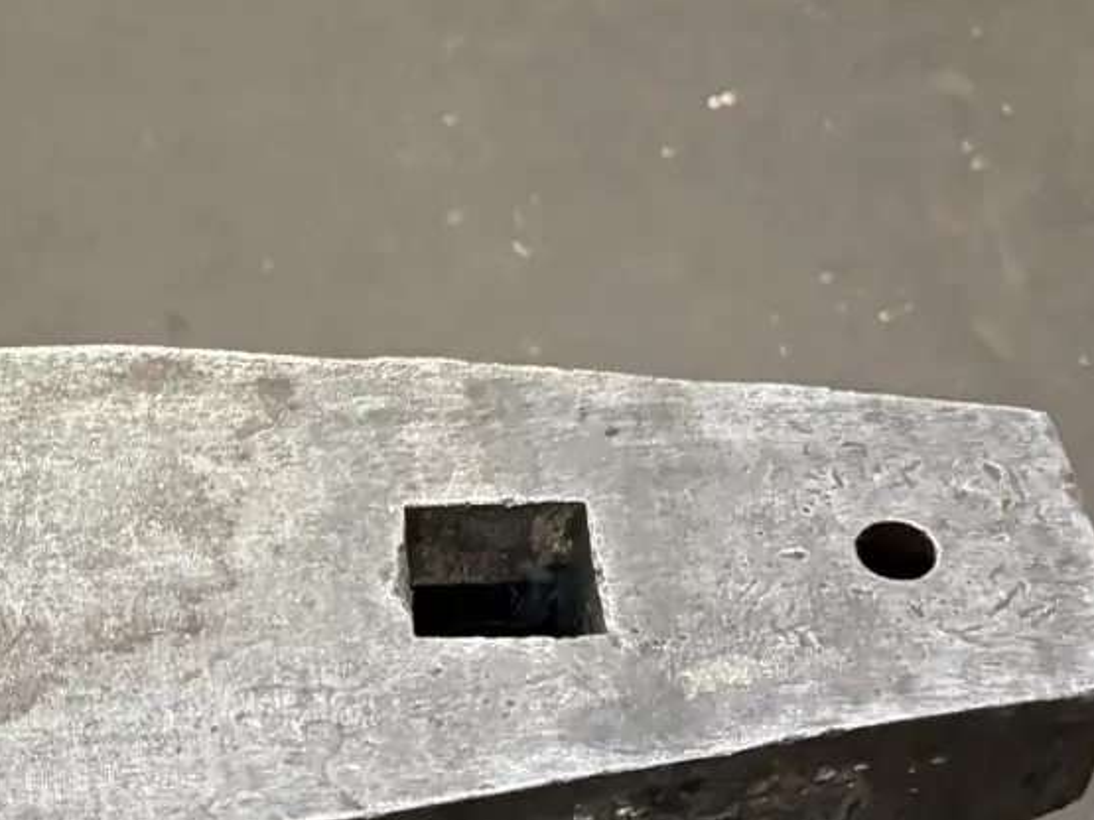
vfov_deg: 16.3
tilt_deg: -51.3
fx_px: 2844
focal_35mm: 90
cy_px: 678
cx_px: -136
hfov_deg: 20.7
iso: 400
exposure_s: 1/33
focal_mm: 5.96
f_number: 1.6
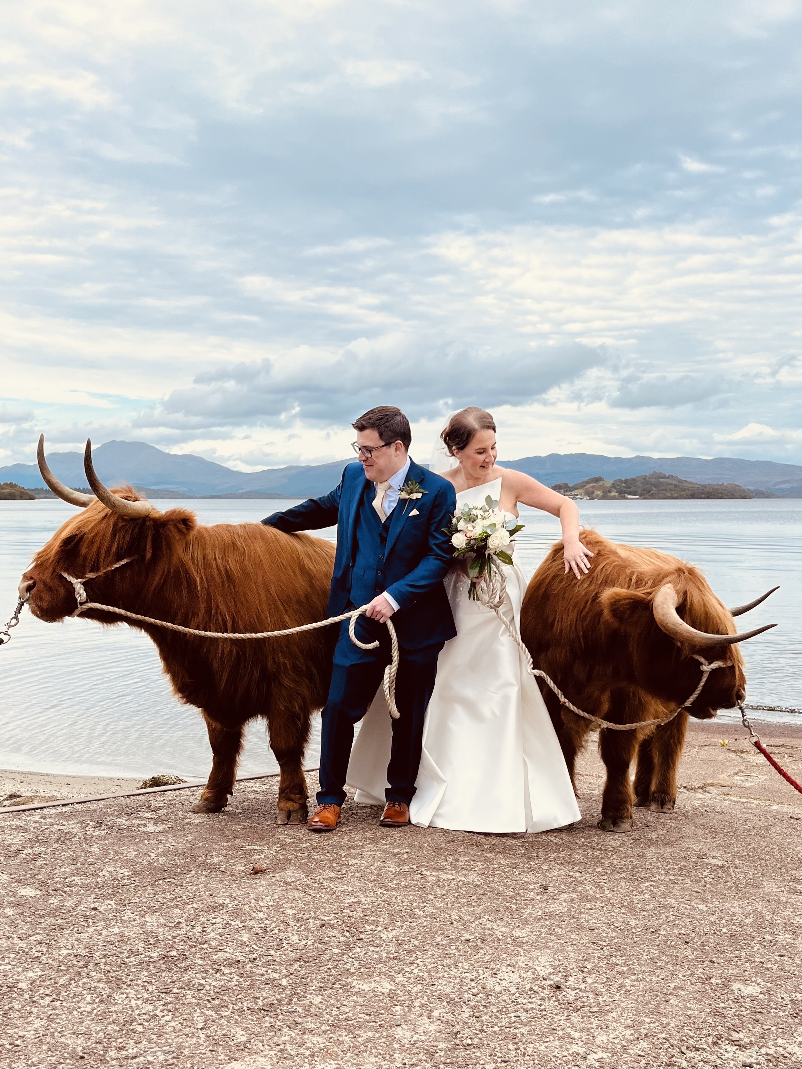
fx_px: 803
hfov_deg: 53.1
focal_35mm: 26
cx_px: 401
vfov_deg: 67.3
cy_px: 534
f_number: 1.6
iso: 50
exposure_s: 1/1776
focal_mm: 5.1
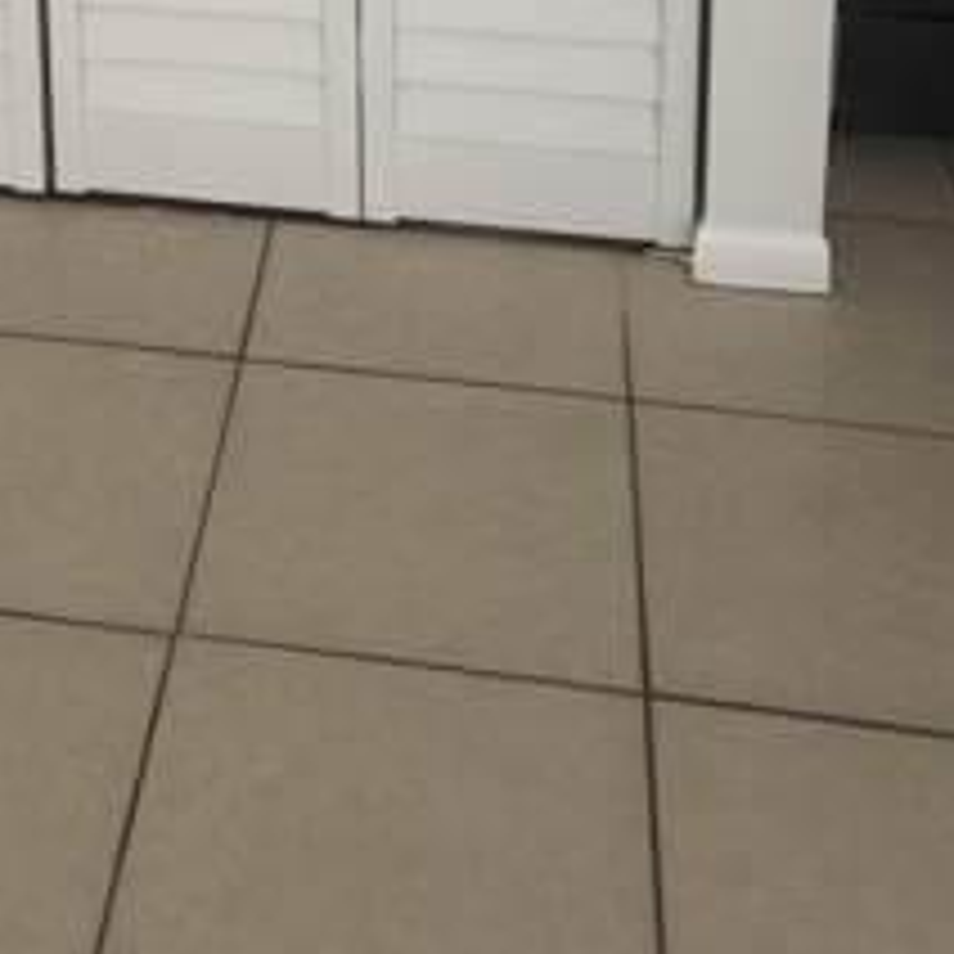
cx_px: 68
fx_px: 1996
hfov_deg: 25.9
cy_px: -446
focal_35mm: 64
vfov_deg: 22.5
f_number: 1.78
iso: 250
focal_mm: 6.76
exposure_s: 1/60
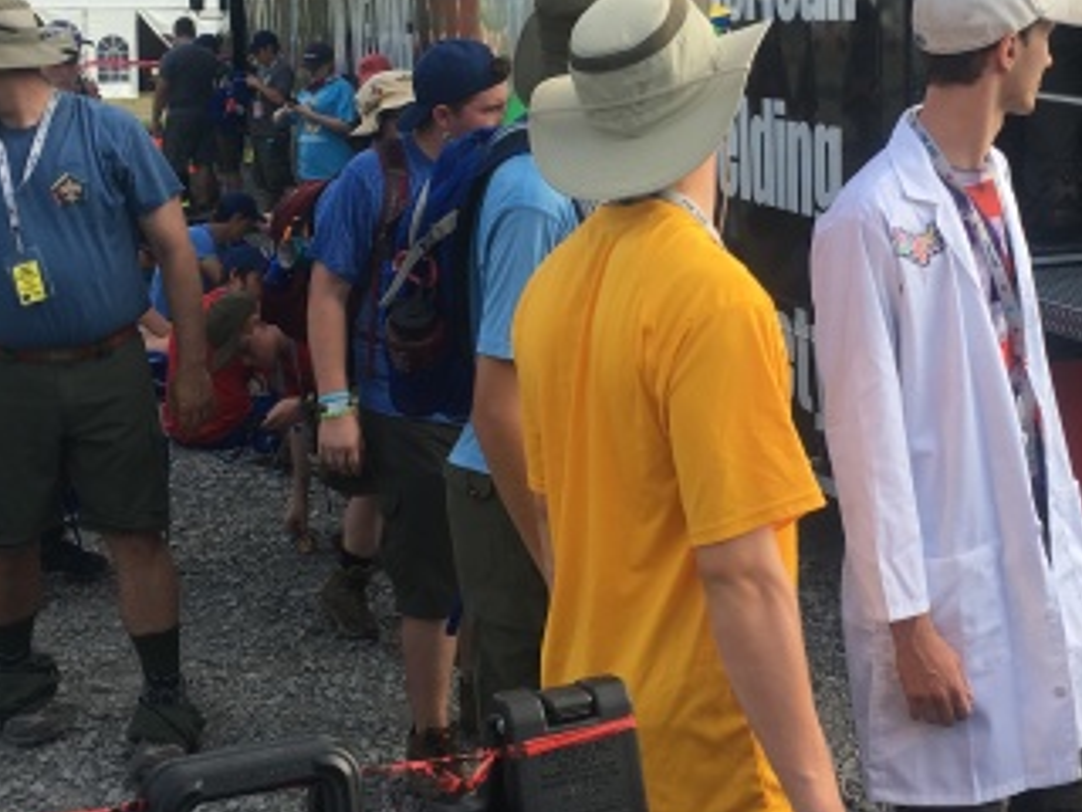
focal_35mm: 58
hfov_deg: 33.1
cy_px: 261
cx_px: 676
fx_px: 1813
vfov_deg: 25.1
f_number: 2.2
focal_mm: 4.15
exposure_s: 1/534
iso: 25
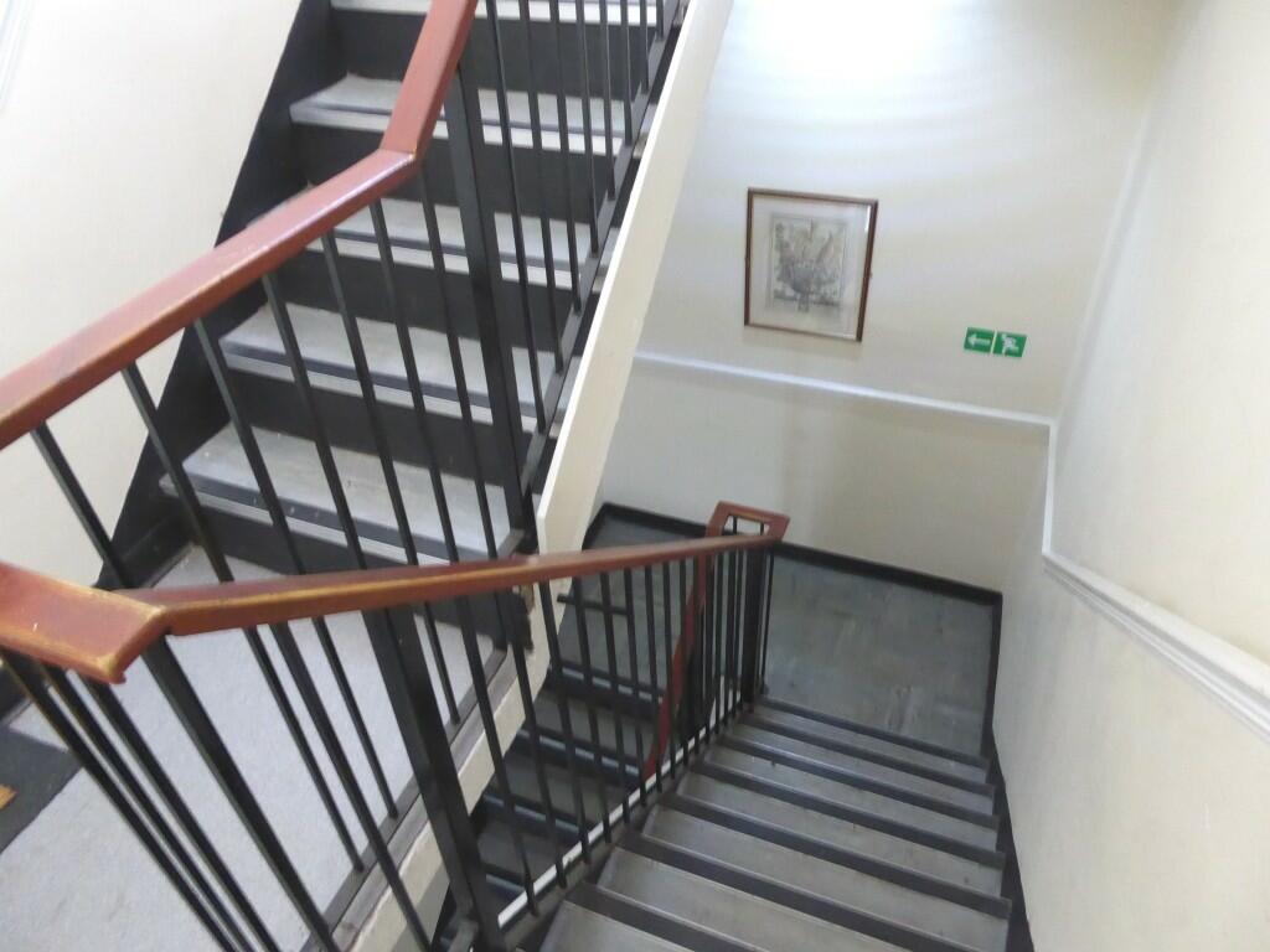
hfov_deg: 69.4
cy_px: 476
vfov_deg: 54.9
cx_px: 635
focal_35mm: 25
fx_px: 917
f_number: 3.3
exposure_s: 1/20
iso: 800
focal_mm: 4.3
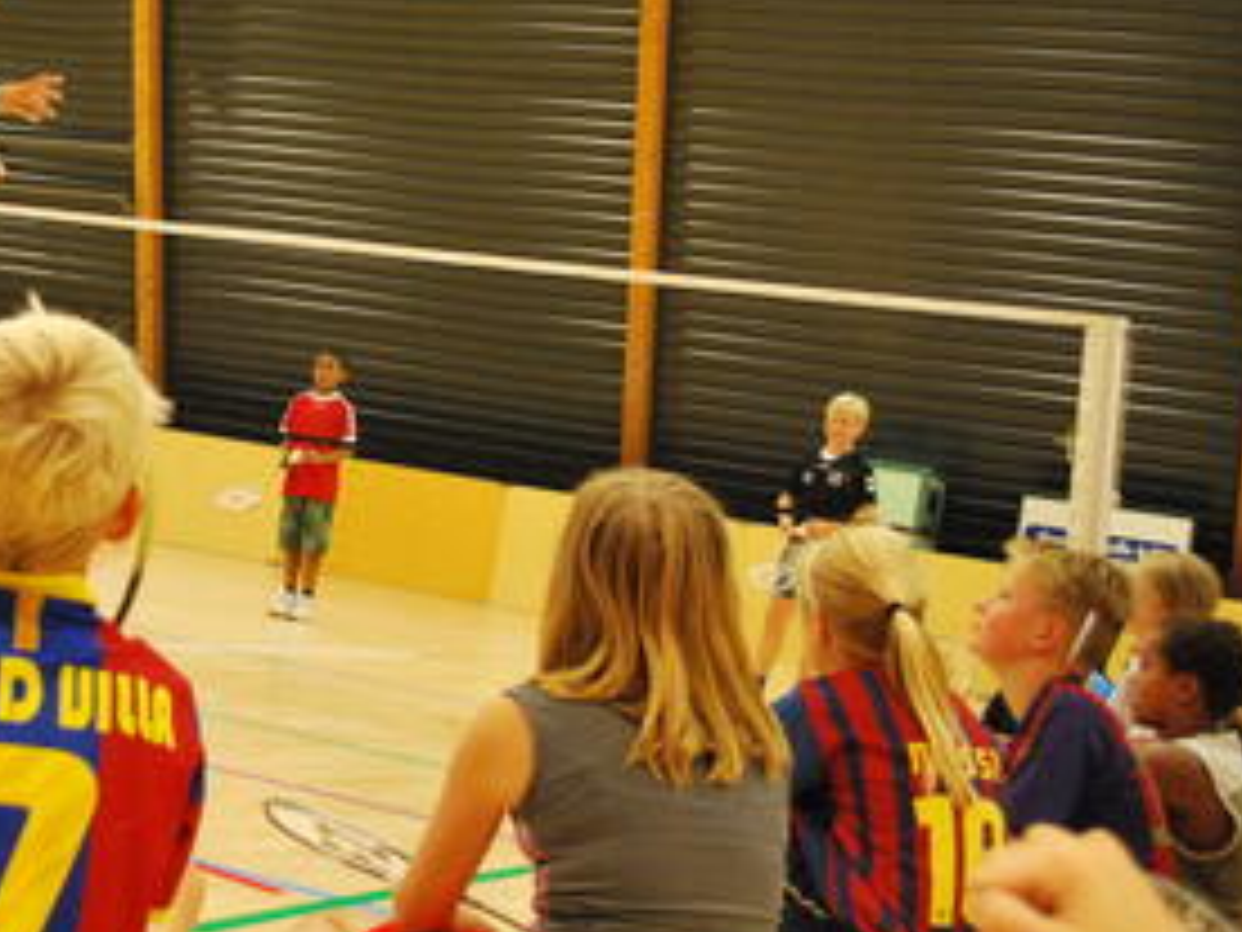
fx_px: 2189
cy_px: 394
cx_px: 200
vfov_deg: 24.0
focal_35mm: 61
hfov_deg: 30.7
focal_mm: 24
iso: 1600
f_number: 4.2
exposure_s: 1/50
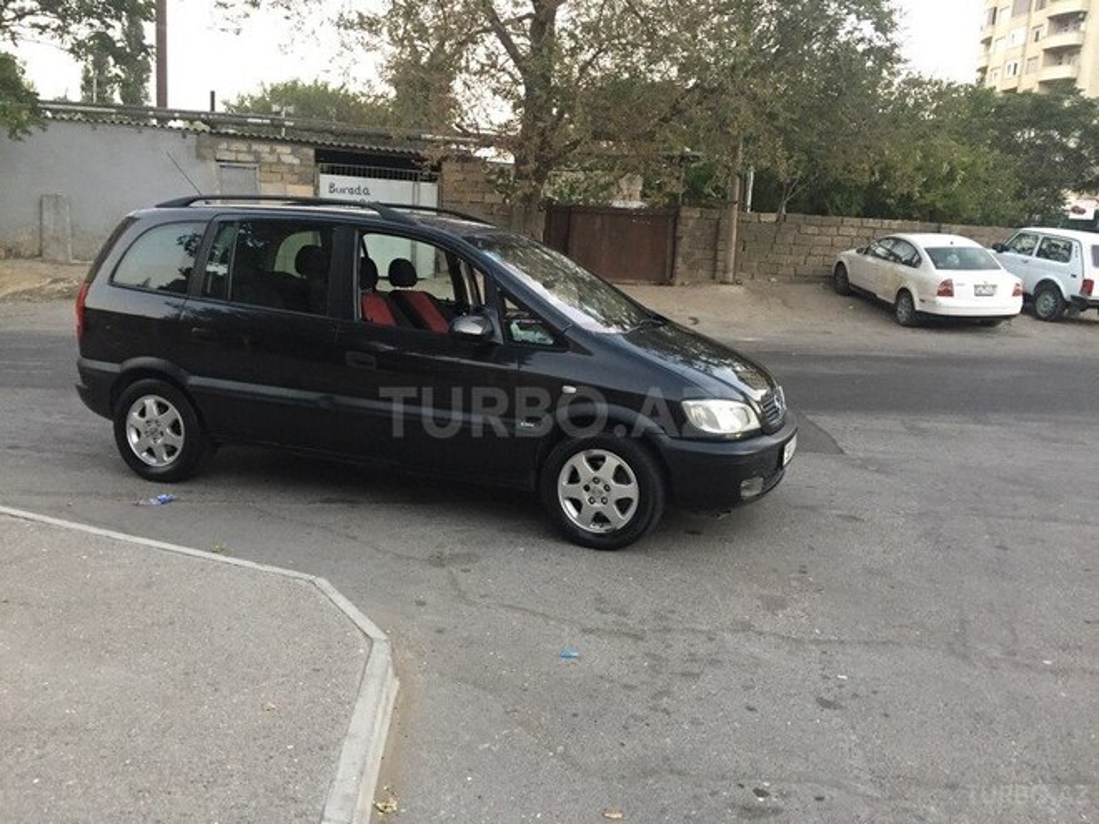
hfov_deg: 61.7
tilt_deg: -11.3
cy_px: 412
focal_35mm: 29
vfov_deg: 48.2
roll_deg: -4.7
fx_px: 921
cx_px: 550
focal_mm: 4.15
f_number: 2.2
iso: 250
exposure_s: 1/33
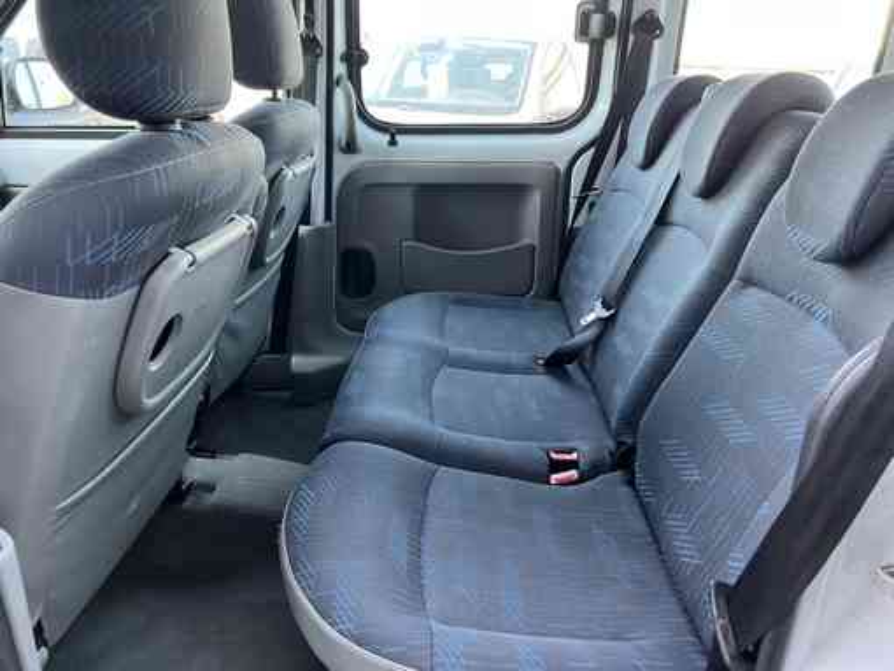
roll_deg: -0.7
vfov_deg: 53.1
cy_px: 336
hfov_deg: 67.3
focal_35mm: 26
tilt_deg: -22.5
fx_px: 672
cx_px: 447
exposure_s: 1/103
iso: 125
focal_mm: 5.7
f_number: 1.5
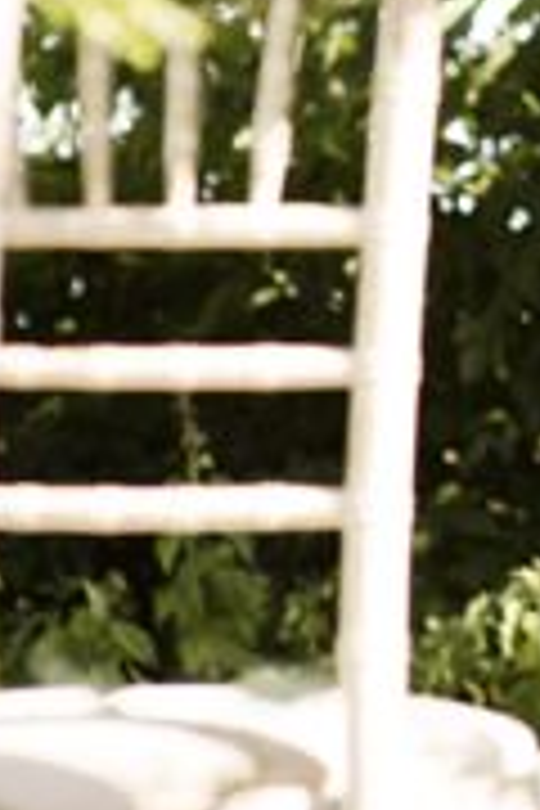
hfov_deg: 3.2
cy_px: -22
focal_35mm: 425
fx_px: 9562
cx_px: 1260
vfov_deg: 4.8
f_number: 3.2
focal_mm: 85
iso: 500
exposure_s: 1/800
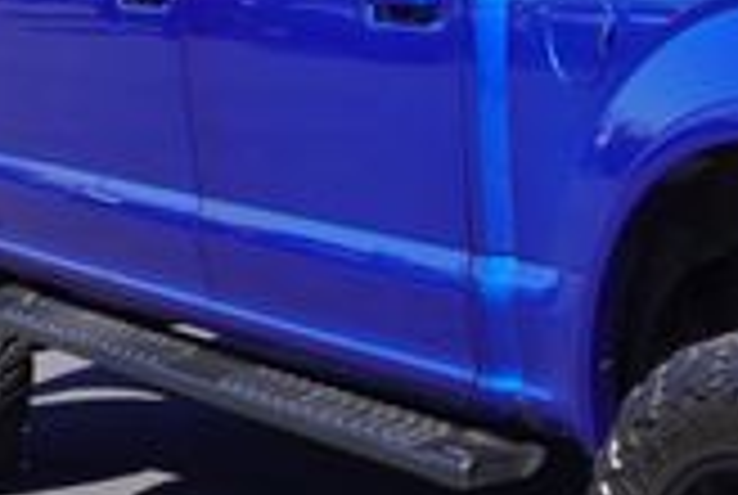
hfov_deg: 15.8
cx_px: 954
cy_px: 284
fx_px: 2525
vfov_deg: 11.2
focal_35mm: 123
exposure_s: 1/125
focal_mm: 21
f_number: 9
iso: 100
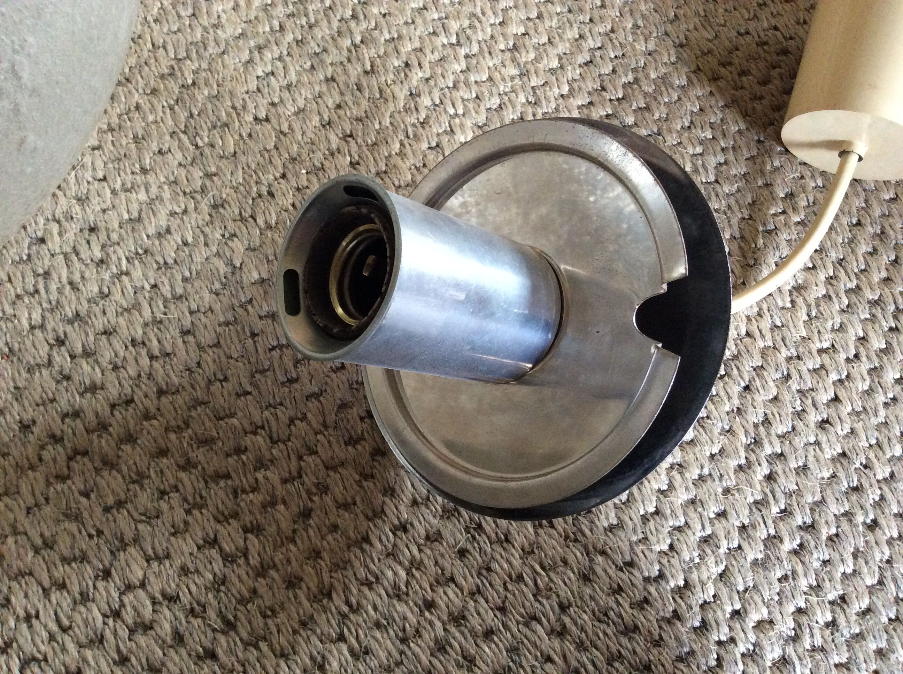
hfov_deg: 56.9
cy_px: 337
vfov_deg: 44.1
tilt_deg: -68.9
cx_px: 452
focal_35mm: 32
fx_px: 834
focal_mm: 3.3
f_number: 2.4
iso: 250
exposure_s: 1/17
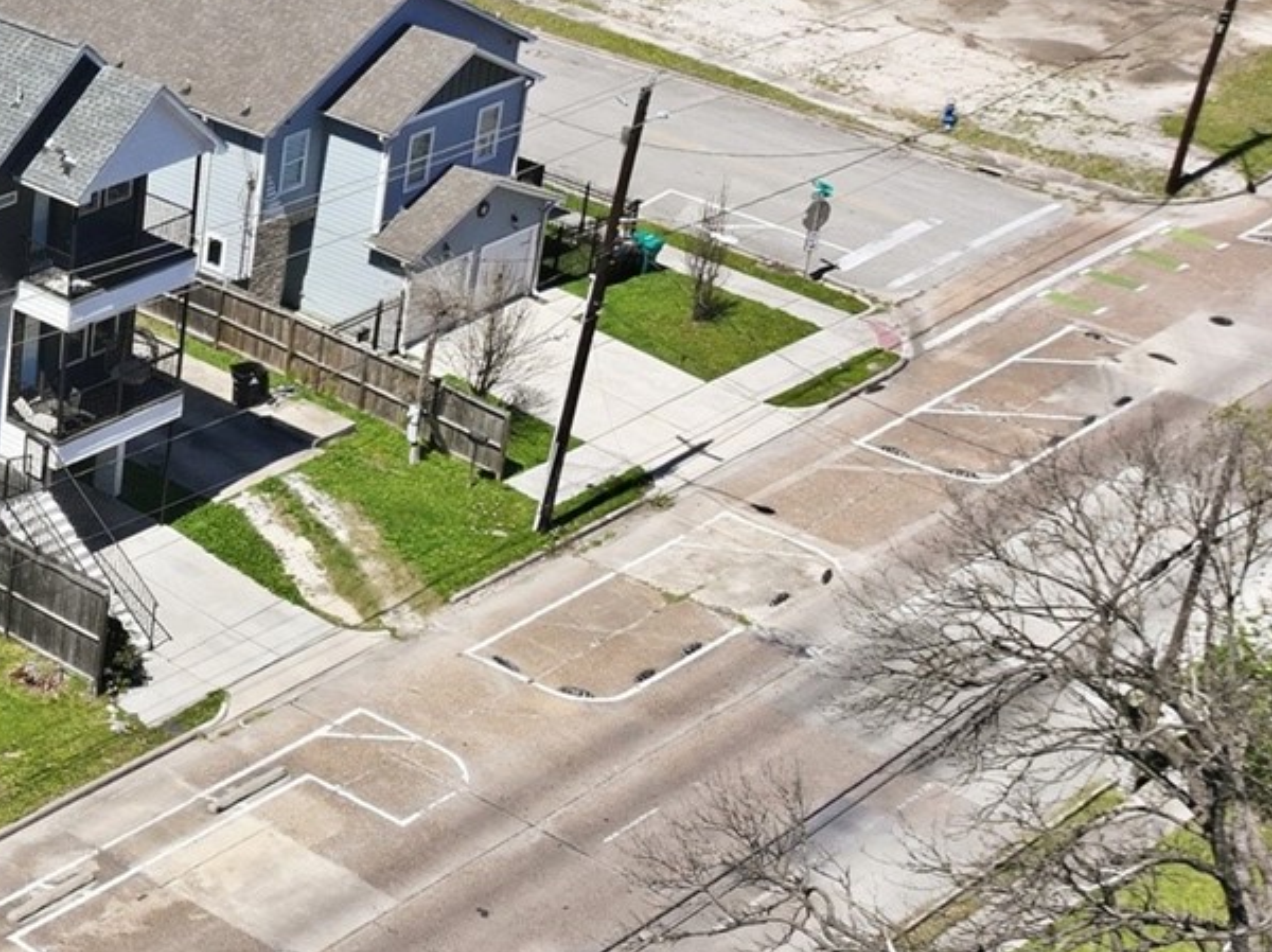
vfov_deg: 18.0
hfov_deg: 21.3
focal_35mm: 82
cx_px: -438
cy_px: 444
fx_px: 3011
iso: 130
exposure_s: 1/2500
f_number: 2.8
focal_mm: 12.3
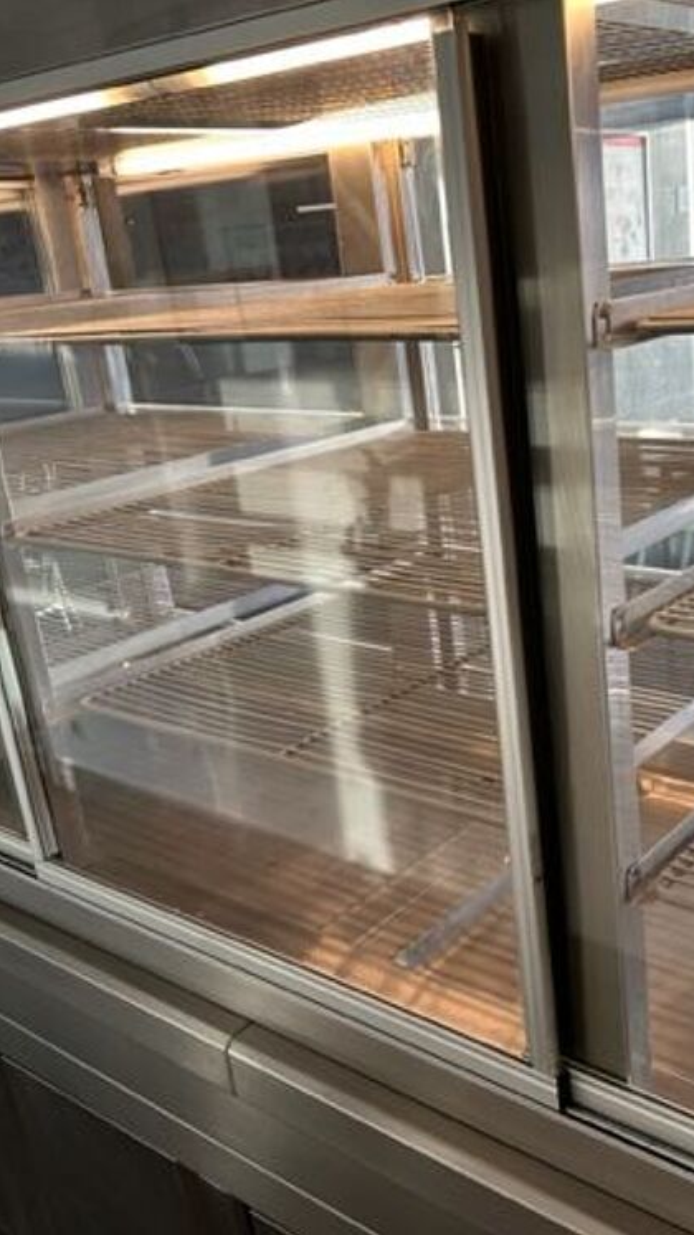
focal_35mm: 35
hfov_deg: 33.0
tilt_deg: -19.0
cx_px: 530
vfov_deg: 56.6
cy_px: 617
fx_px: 1145
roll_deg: +5.1
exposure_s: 1/100
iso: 64
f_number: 1.78
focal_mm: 6.86
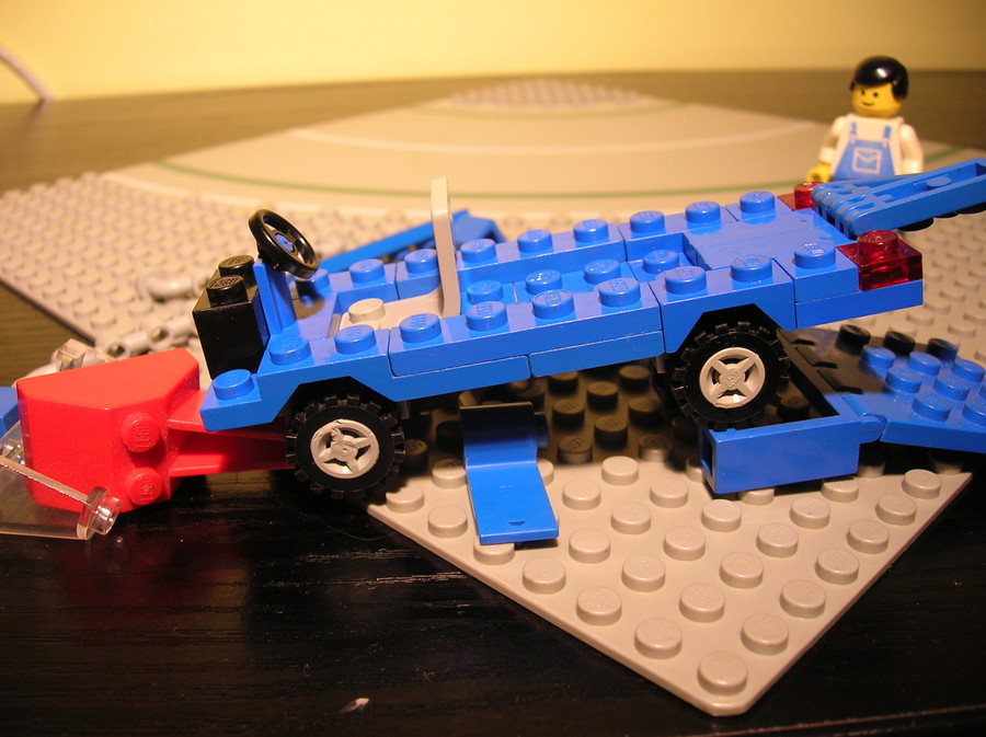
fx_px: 967
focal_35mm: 34
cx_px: 493
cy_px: 368
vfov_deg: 41.7
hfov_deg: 54.0
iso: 50
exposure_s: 1/8.6
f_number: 2.9
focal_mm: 5.7
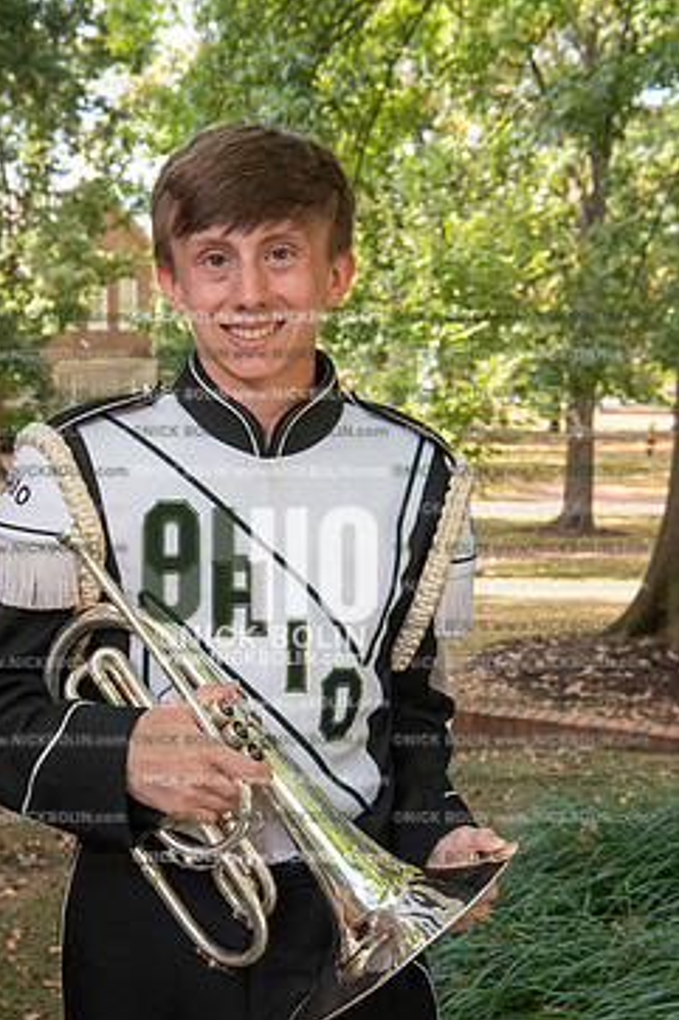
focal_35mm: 56
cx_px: 259
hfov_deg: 24.1
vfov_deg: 35.6
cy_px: 586
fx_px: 1586
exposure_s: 1/100
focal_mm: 45
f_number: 8
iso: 500
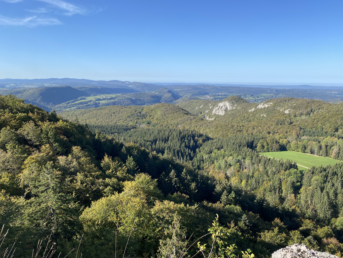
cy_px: 125
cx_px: 177
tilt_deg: -10.5
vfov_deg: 51.3
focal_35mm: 27
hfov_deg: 65.3
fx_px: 268
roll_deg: -0.4
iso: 32
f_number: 1.8
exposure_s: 1/1866
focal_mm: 4.25
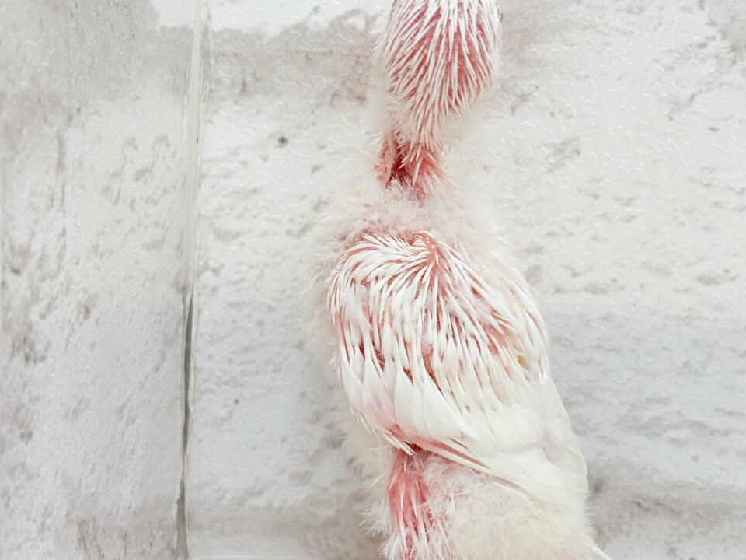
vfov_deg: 22.6
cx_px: 447
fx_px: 1401
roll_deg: -1.5
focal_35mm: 65
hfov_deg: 29.7
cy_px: 280
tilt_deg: -1.0
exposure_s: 1/50
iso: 25
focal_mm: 5.96
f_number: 1.6
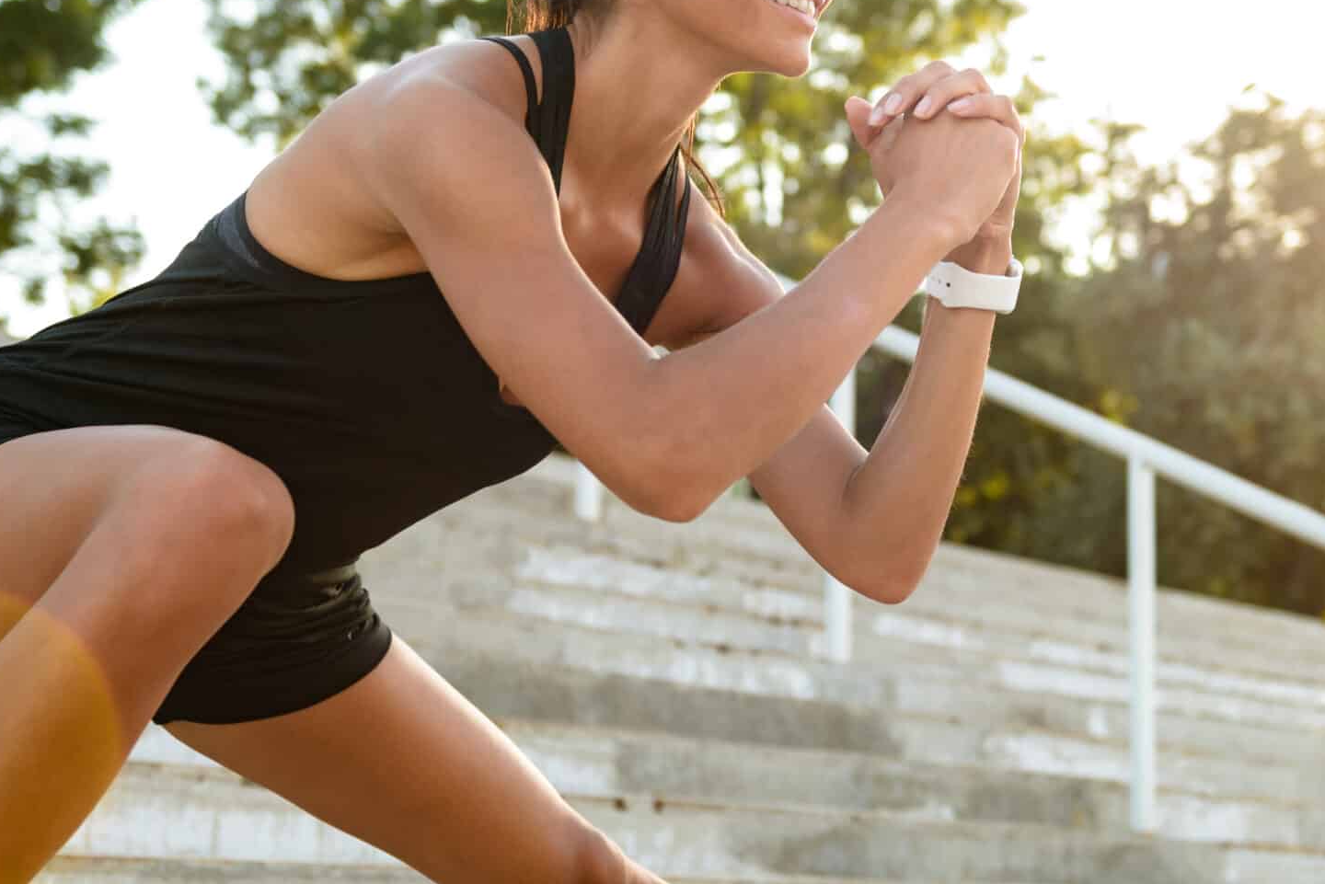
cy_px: 503
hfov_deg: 26.6
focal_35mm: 76
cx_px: 755
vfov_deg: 18.0
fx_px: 2798
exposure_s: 1/400
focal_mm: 38
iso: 200
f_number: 3.2
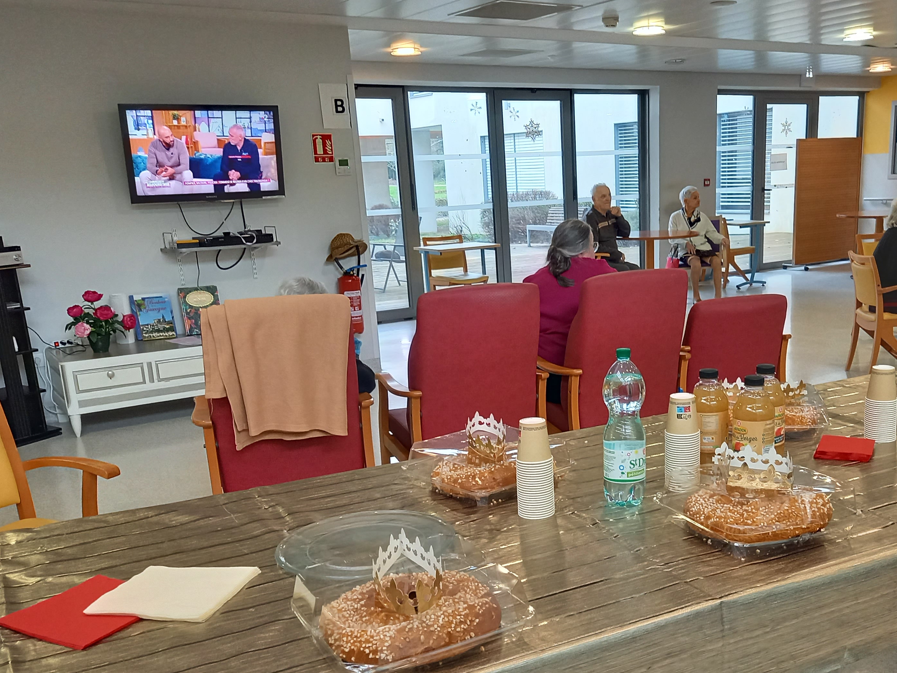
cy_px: 436
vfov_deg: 39.3
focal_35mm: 36
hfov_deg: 50.7
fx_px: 933
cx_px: 572
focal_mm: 4.6
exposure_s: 1/49
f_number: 2
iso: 200
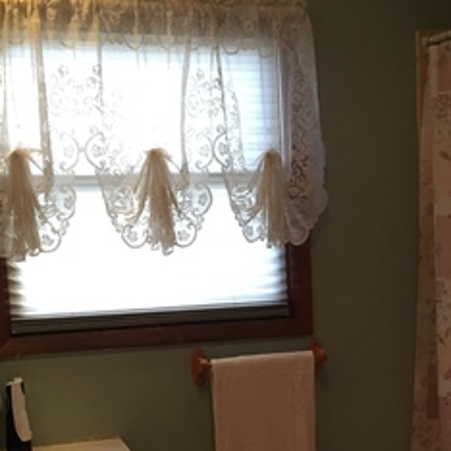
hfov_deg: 24.2
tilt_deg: -8.7
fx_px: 1032
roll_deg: +2.2
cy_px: 333
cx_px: 368
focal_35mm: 70
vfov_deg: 24.4
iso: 100
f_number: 2.2
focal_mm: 4.15
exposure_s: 1/30
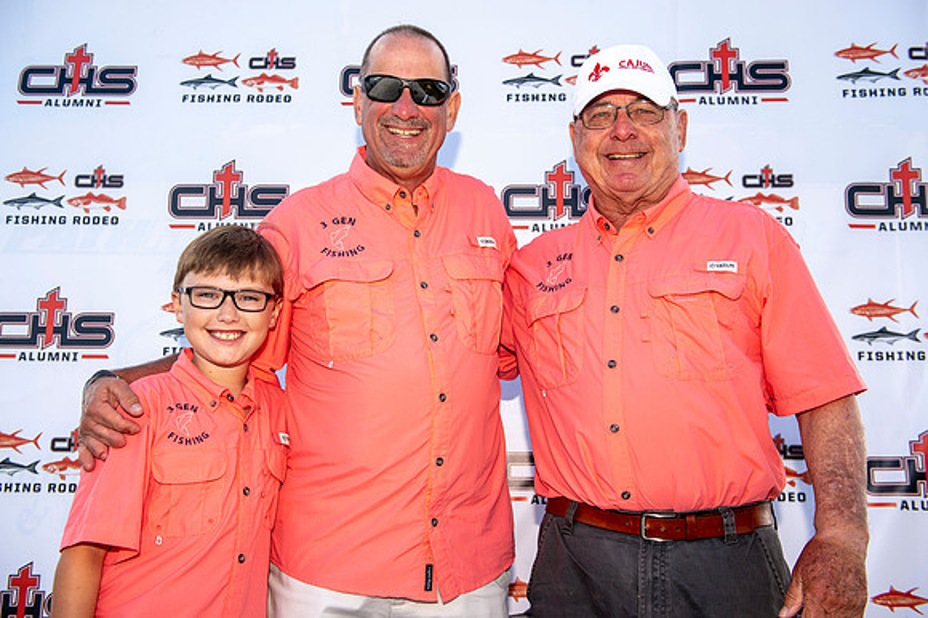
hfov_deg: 50.7
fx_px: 979
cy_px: 309
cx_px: 464
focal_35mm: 38
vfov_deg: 35.0
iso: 50
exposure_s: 1/160
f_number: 5
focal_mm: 38
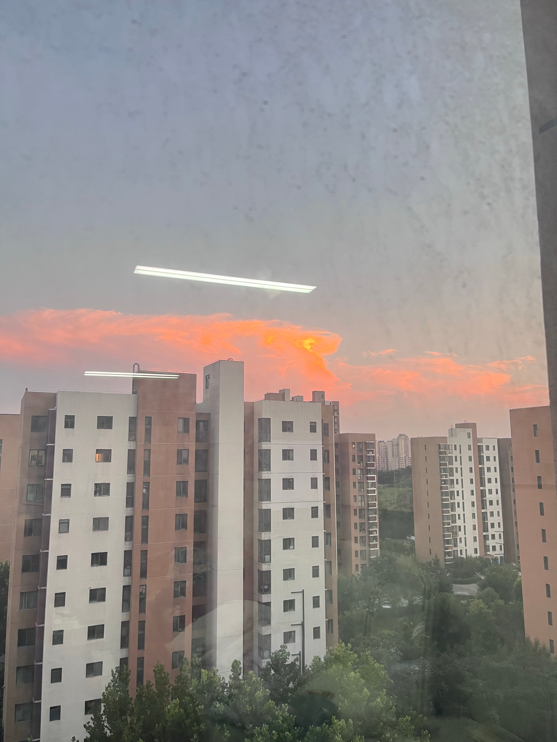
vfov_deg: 67.3
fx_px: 558
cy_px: 371
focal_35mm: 26
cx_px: 278
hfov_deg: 53.1
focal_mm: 5.1
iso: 80
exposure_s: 1/50
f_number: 1.6
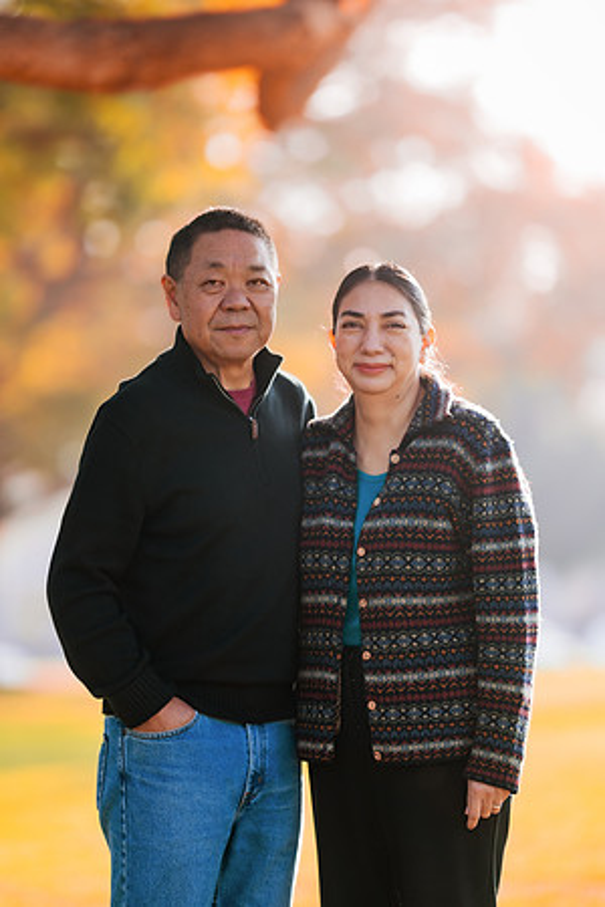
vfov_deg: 15.2
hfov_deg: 10.2
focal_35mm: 135
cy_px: 454
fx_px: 3403
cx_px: 302
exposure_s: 1/400
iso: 100
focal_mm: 135
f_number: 1.8
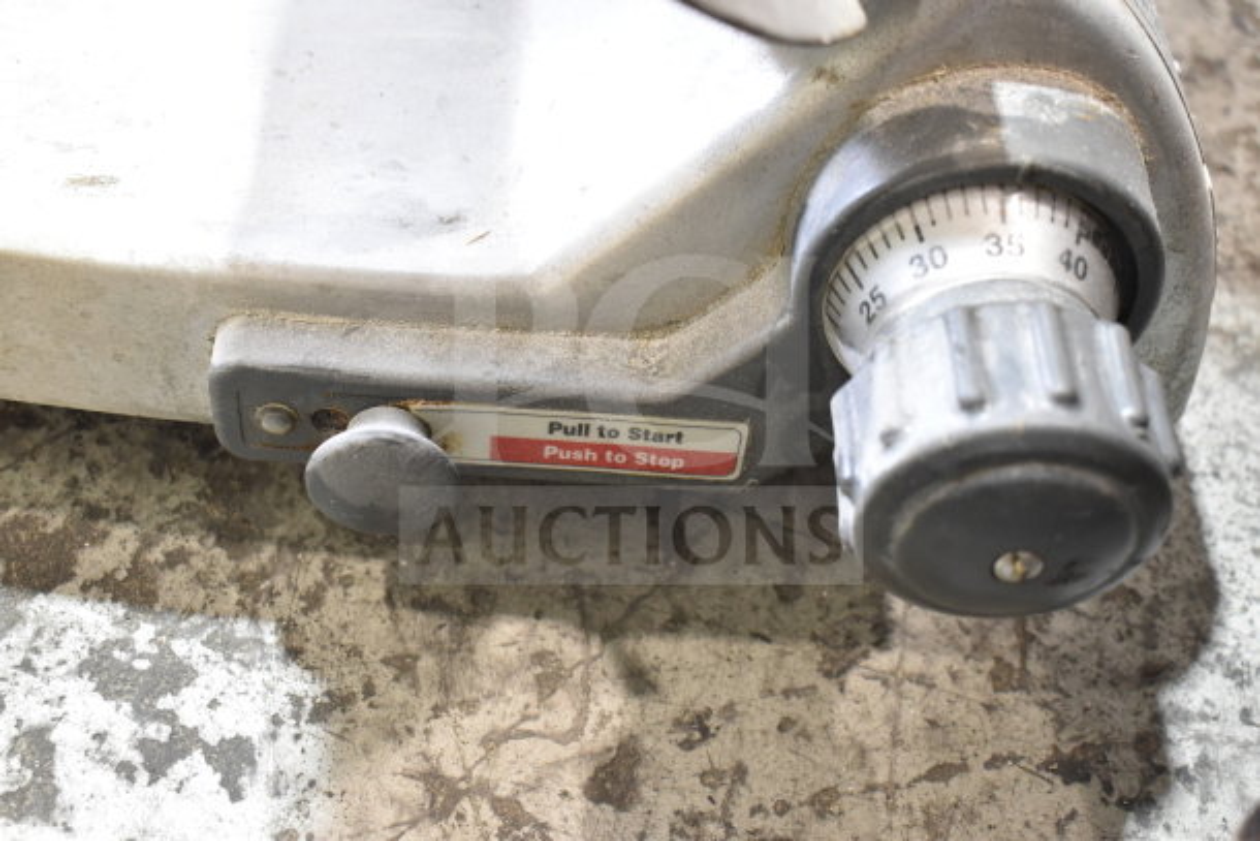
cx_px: 630
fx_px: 1628
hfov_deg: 42.3
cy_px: 420
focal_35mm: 46
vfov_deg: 29.0
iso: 1400
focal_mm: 31
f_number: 4.2
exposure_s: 1/50
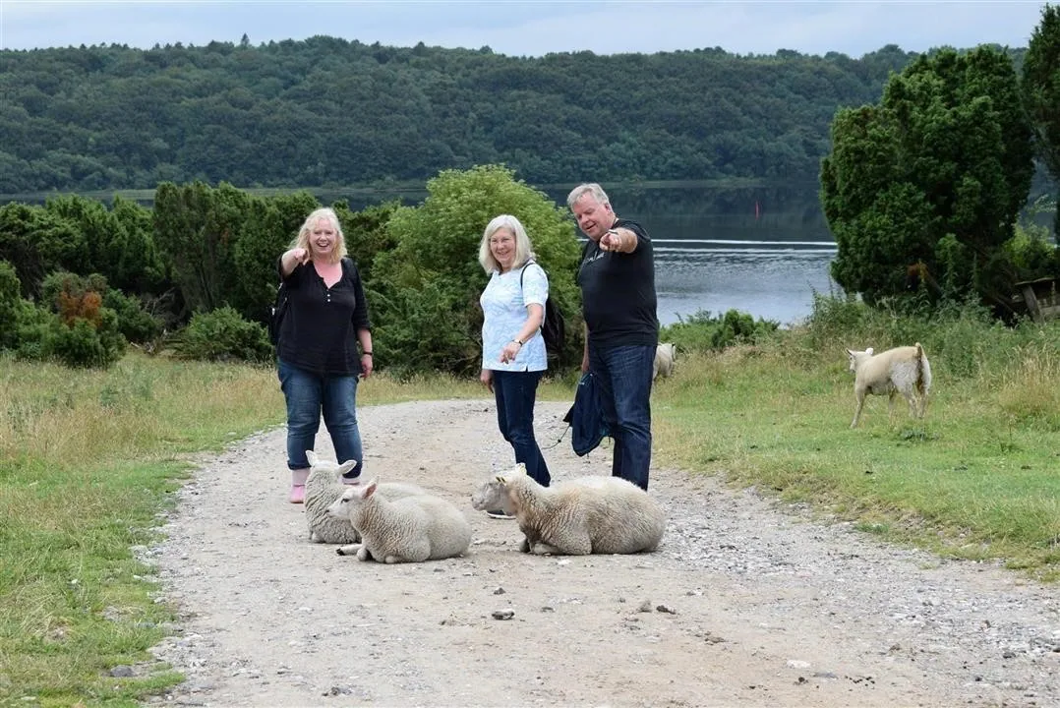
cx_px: 530
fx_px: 2033
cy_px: 354
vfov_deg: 19.8
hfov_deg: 29.2
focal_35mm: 69
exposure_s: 1/320
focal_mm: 46
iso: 200
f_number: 9
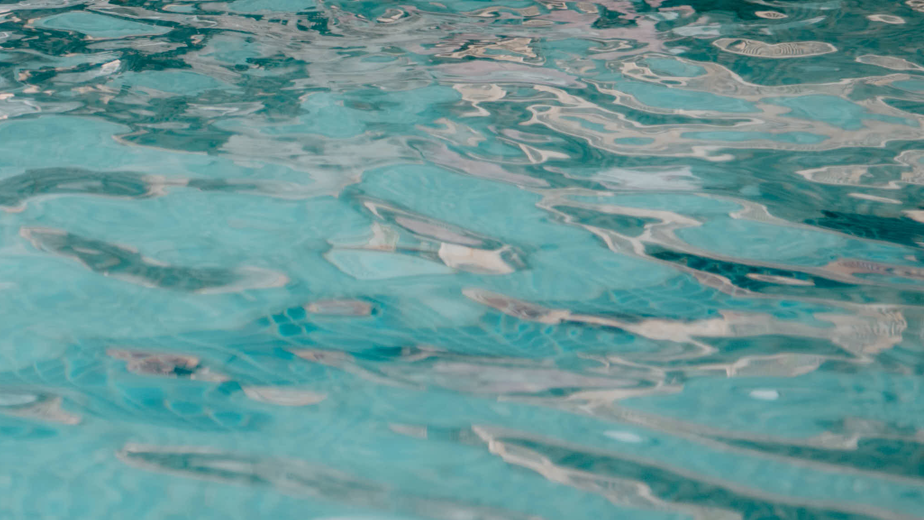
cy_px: -253
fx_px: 4385
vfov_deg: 6.7
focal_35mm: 179
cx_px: -579
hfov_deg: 11.4
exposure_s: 1/500
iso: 500
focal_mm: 50
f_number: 1.4
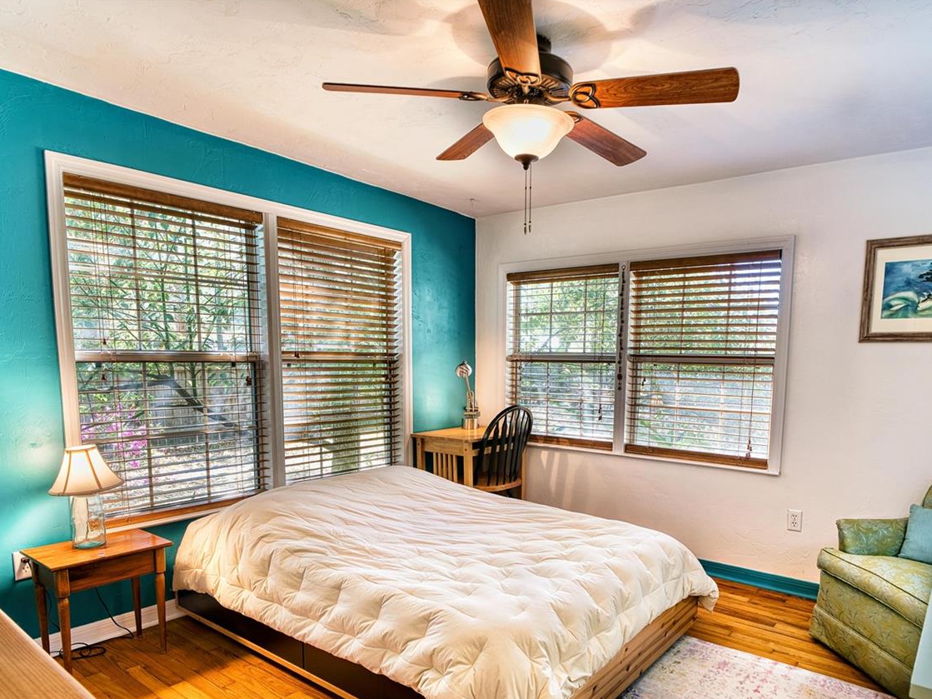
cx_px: 511
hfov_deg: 76.2
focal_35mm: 22
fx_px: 592
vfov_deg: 60.2
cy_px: 440
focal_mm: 16
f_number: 7.1
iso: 200
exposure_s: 1/5
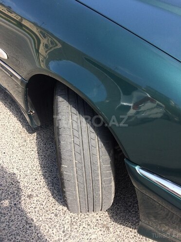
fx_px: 202
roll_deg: +0.8
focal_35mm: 29
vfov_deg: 61.7
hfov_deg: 48.2
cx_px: 90
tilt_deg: -43.5
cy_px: 121
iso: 32
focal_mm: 4.15
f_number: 2.2
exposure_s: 1/760
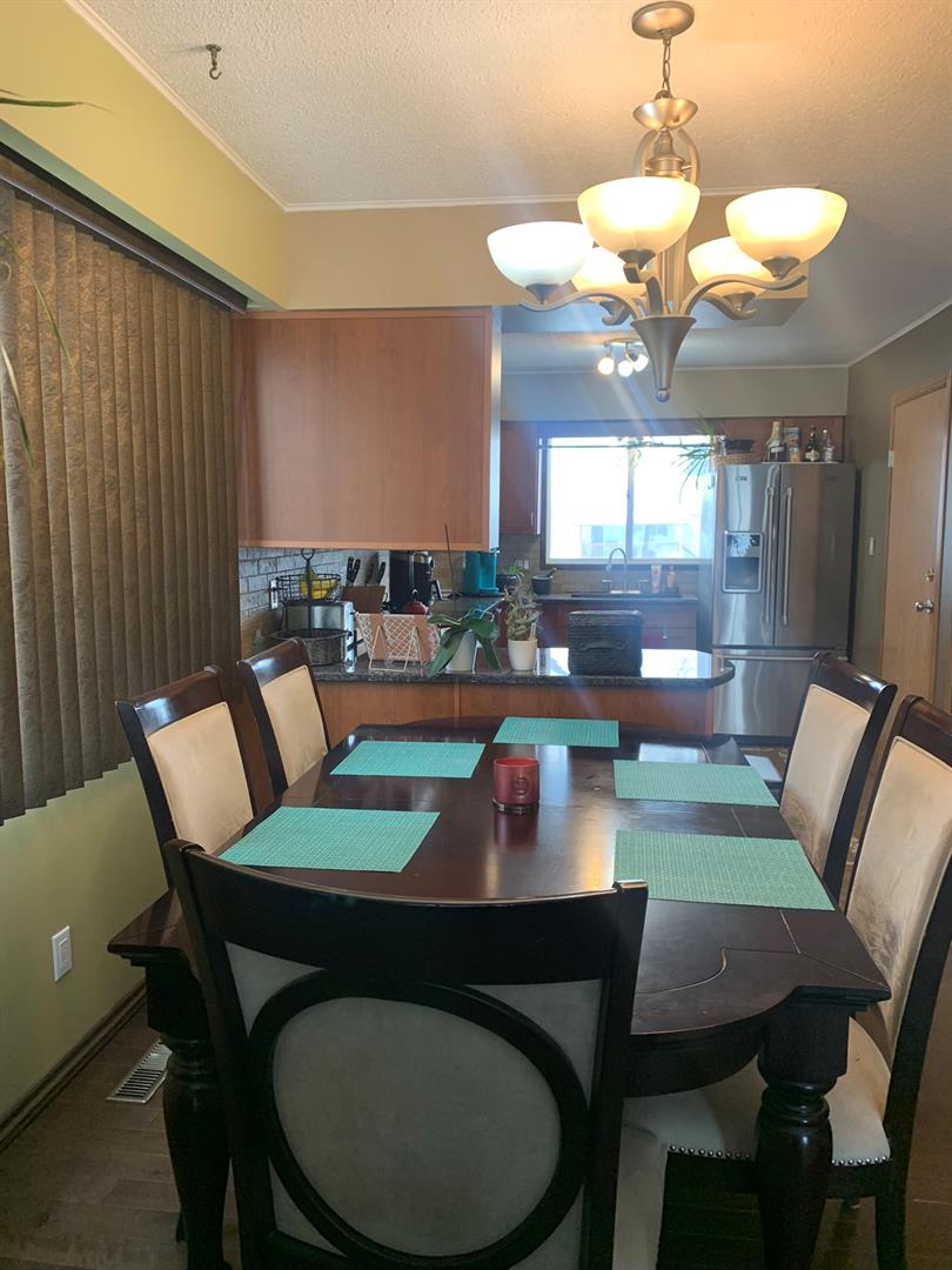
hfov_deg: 53.1
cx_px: 476
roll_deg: +1.2
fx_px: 953
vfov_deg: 67.3
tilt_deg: -5.9
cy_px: 635
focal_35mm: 26
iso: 80
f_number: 1.8
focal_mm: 4.25
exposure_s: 1/60
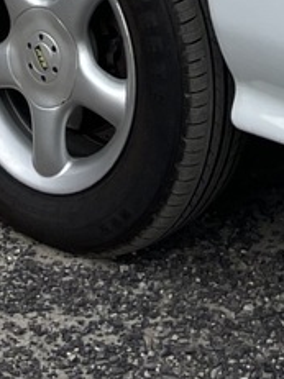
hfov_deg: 8.2
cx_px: 141
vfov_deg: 8.6
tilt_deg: +7.9
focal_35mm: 180
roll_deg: -1.4
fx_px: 1971
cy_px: -863
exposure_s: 1/3300
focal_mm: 4.2
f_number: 1.6
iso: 32
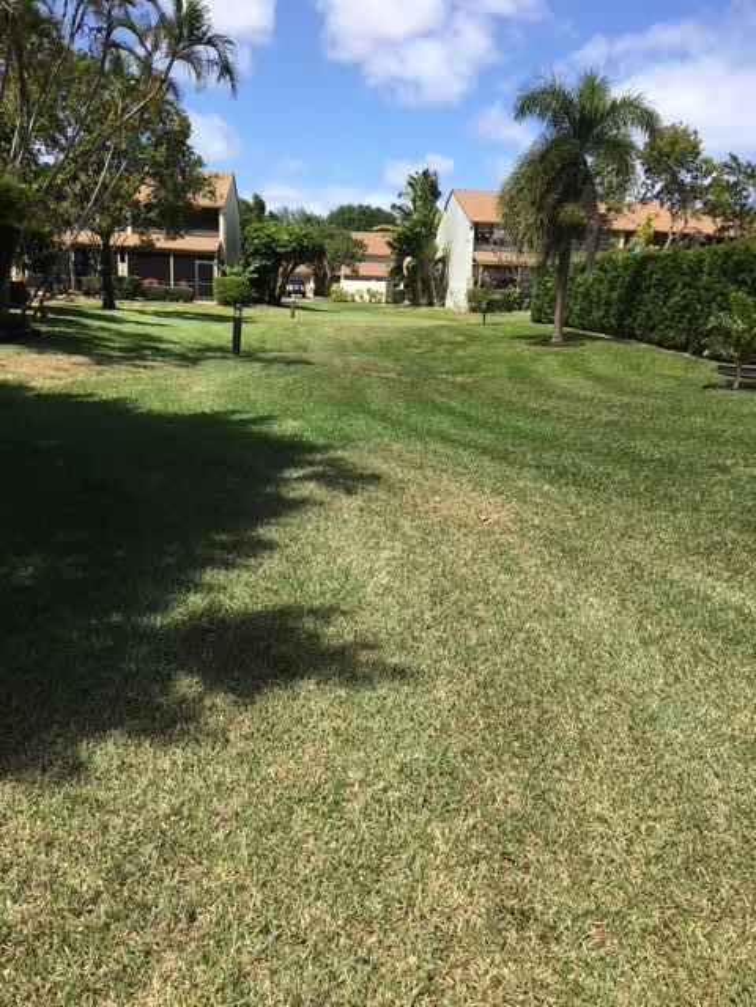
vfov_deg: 61.7
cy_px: 504
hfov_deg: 48.2
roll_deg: -2.1
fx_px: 844
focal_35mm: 29
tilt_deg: -14.1
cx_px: 378
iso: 25
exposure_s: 1/1603
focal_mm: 4.15
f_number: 2.2
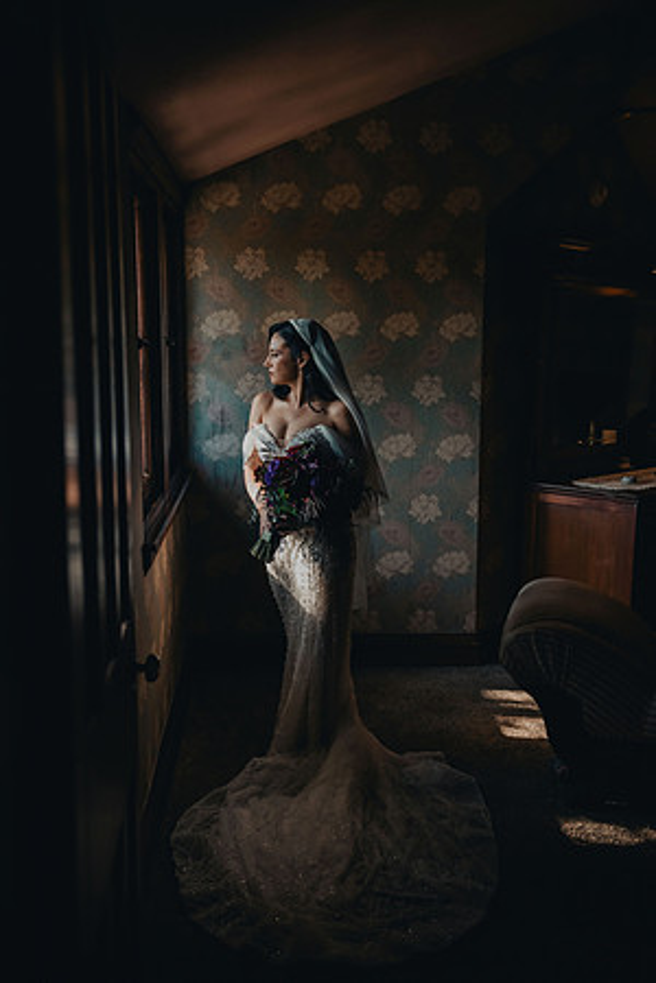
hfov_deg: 35.1
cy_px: 492
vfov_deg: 50.7
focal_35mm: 38
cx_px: 328
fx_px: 1039
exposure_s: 1/1600
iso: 1250
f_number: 2.8
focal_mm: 38
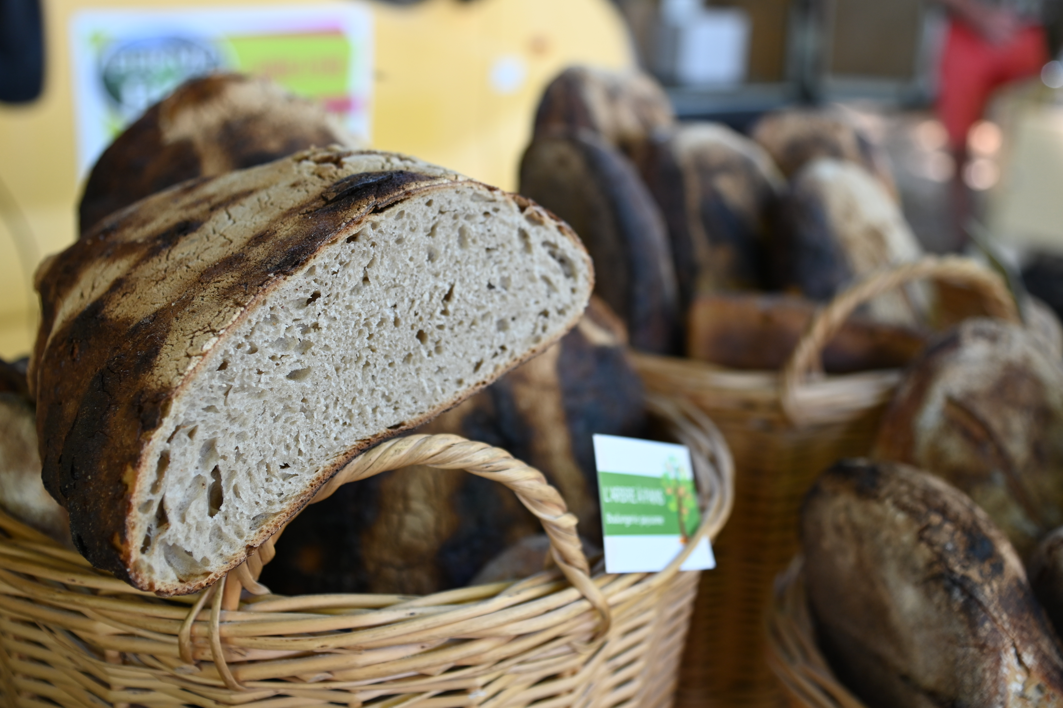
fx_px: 1358
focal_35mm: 46
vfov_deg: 29.2
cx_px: 532
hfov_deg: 42.8
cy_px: 354
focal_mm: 46
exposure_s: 1/125
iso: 450
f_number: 4
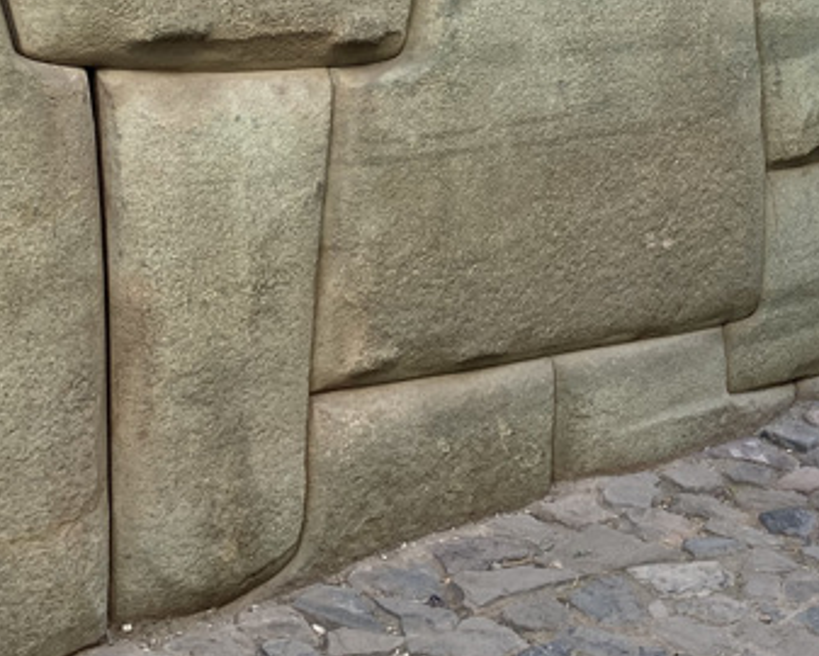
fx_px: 1868
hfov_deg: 23.6
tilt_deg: +1.3
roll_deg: -3.4
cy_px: -190
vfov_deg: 18.6
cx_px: 834
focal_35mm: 77
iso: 40
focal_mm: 4.25
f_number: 1.8
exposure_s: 1/122
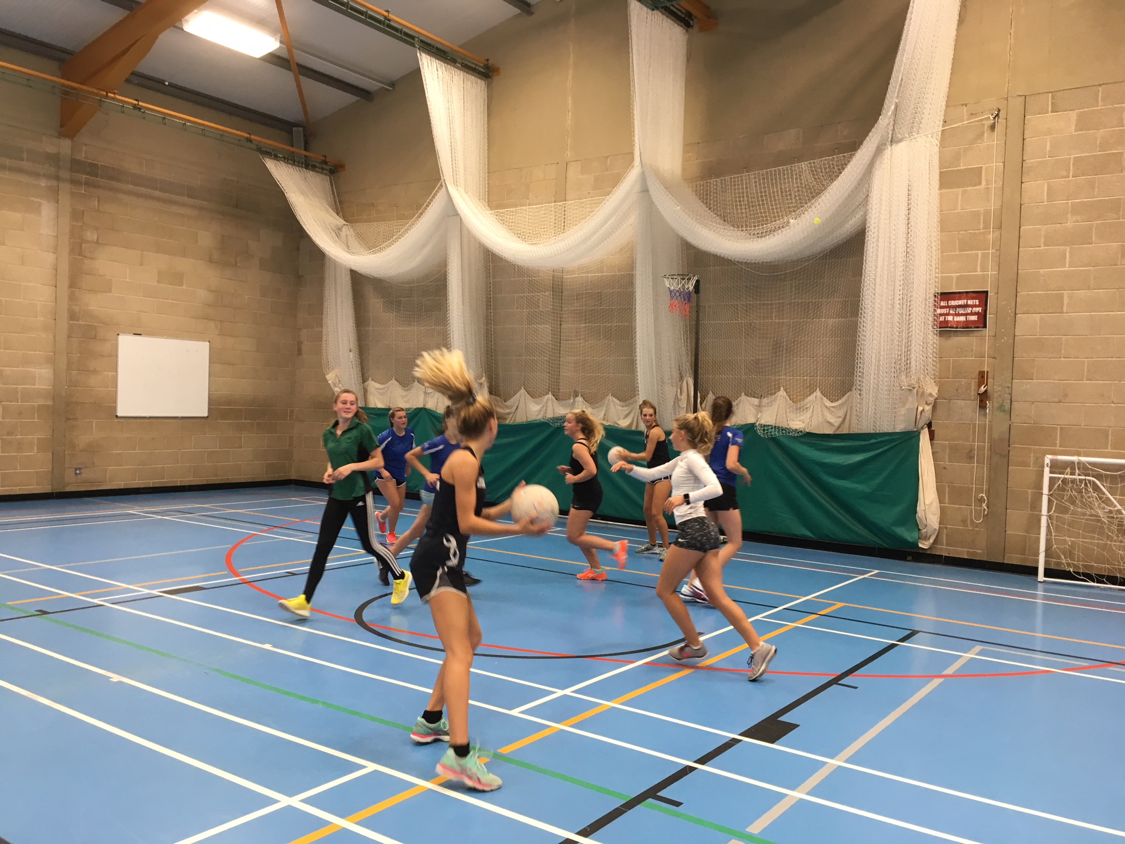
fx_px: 942
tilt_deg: -1.7
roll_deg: -2.2
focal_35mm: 29
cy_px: 422
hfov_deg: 61.7
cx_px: 562
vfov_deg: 48.2
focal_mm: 4.15
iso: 50
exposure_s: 1/33
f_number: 2.2
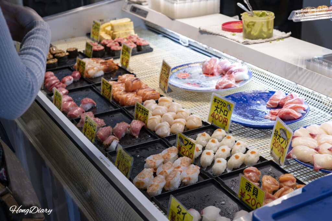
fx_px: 553
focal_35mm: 60
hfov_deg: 33.4
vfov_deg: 22.6
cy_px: 110
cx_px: 166
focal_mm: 60
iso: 200
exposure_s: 1/60
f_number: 5.6
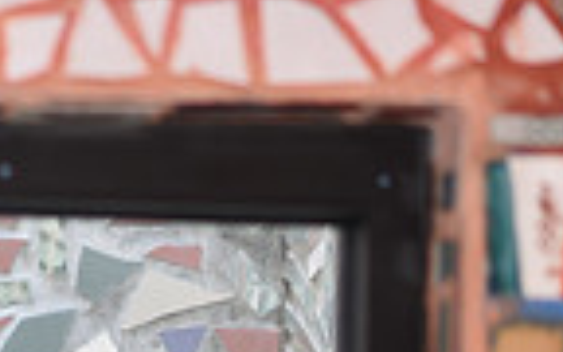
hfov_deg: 6.0
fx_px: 5370
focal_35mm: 350
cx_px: -123
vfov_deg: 3.6
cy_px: 1103
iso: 320
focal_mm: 85
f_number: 3.2
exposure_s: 1/160
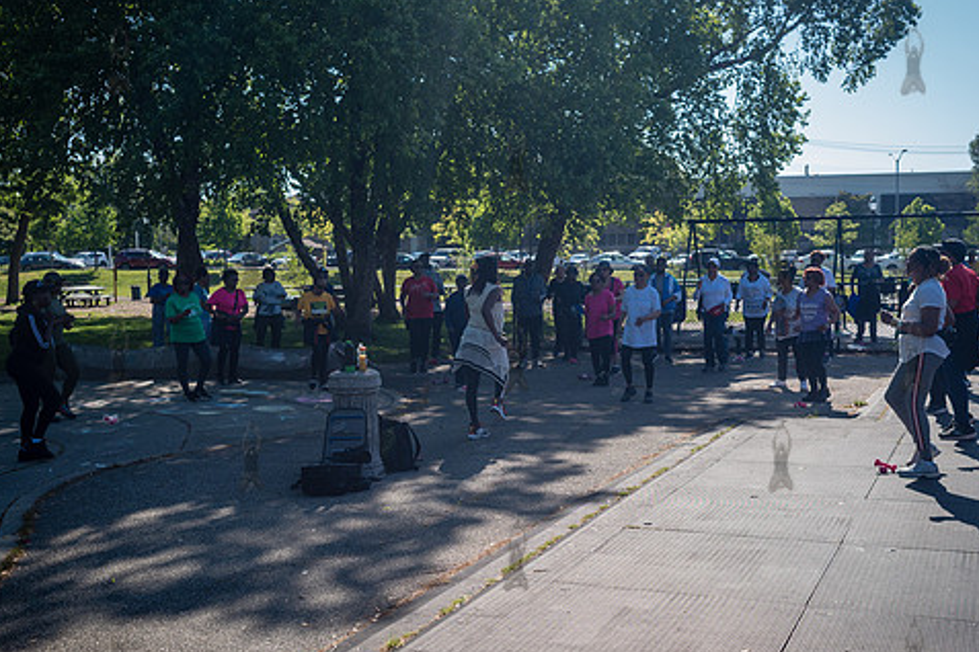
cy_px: 356
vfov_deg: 31.2
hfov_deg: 45.4
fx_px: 1169
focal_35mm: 43
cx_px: 515
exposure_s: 1/1000
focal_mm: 35
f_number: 4.5
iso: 200
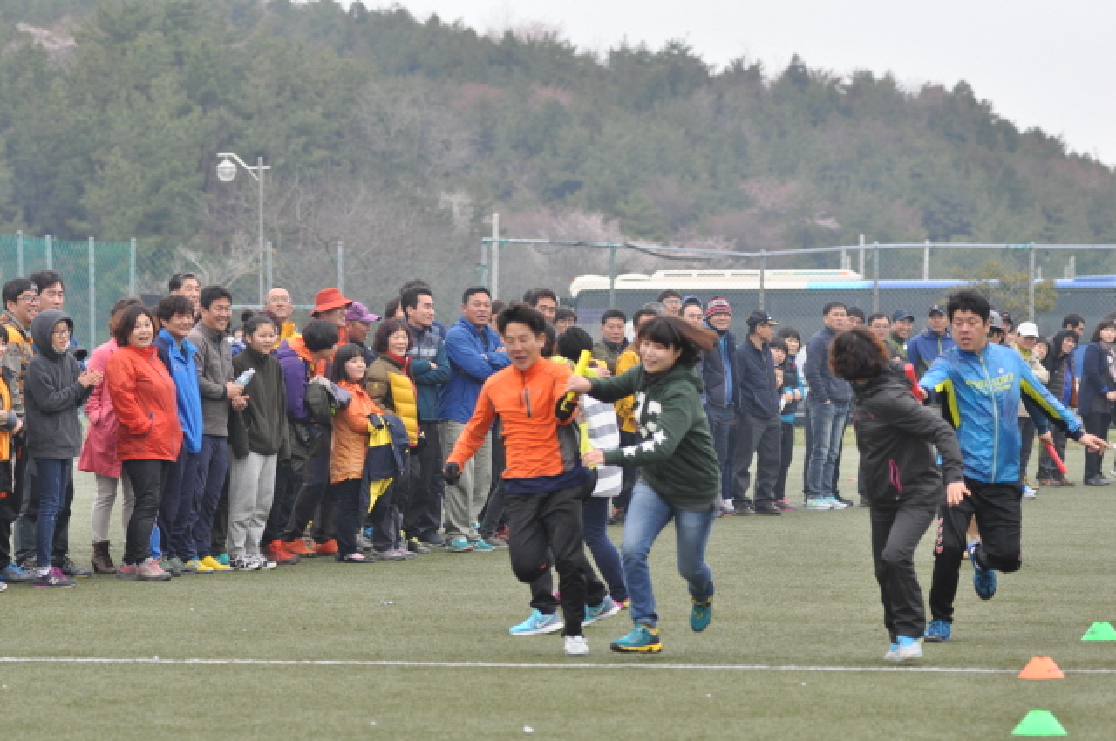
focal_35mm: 165
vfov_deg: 8.3
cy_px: 370
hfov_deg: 12.5
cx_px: 558
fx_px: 5108
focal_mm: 110
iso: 1000
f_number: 4
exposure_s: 1/1250
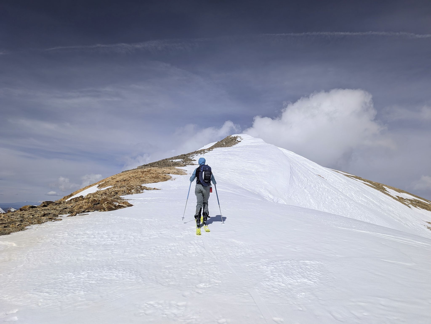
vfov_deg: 56.9
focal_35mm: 24
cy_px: 162
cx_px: 216
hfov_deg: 71.5
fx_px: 299
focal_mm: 6.9
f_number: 1.68
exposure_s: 1/5291
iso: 31
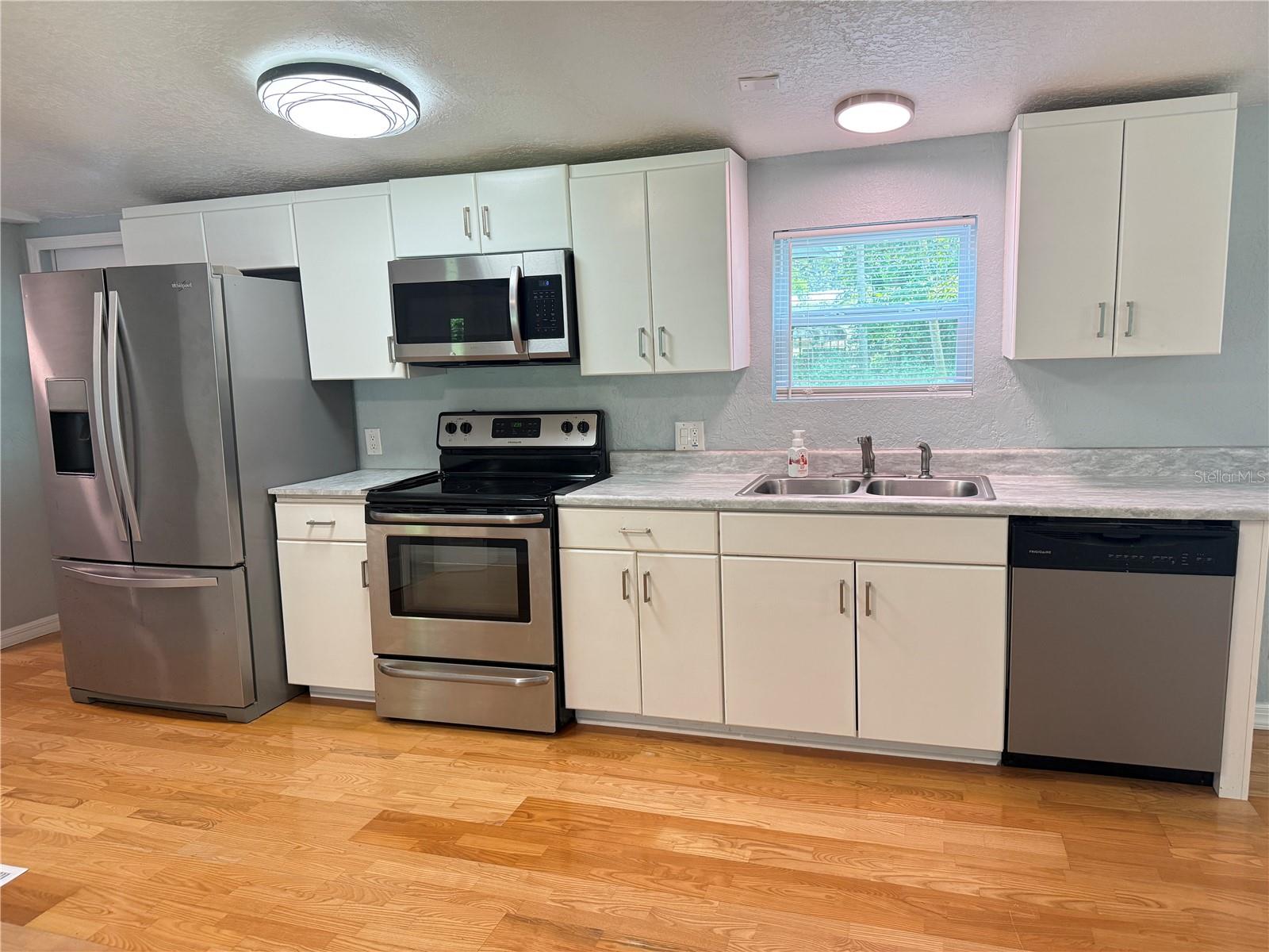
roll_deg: +1.9
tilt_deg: -8.8
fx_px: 880
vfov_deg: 56.8
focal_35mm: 24
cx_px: 634
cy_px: 476
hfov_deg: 71.6
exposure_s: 1/120
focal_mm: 6.76
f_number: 1.78
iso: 320
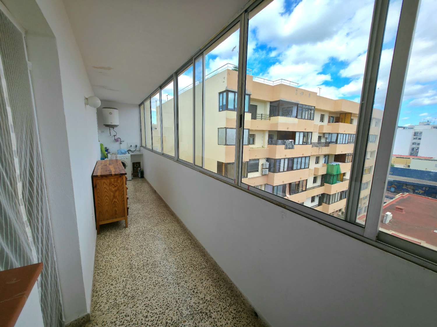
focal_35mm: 13
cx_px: 218
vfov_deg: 89.9
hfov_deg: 106.2
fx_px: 164
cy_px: 164
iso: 20
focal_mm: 2.2
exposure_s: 1/588
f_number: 1.9
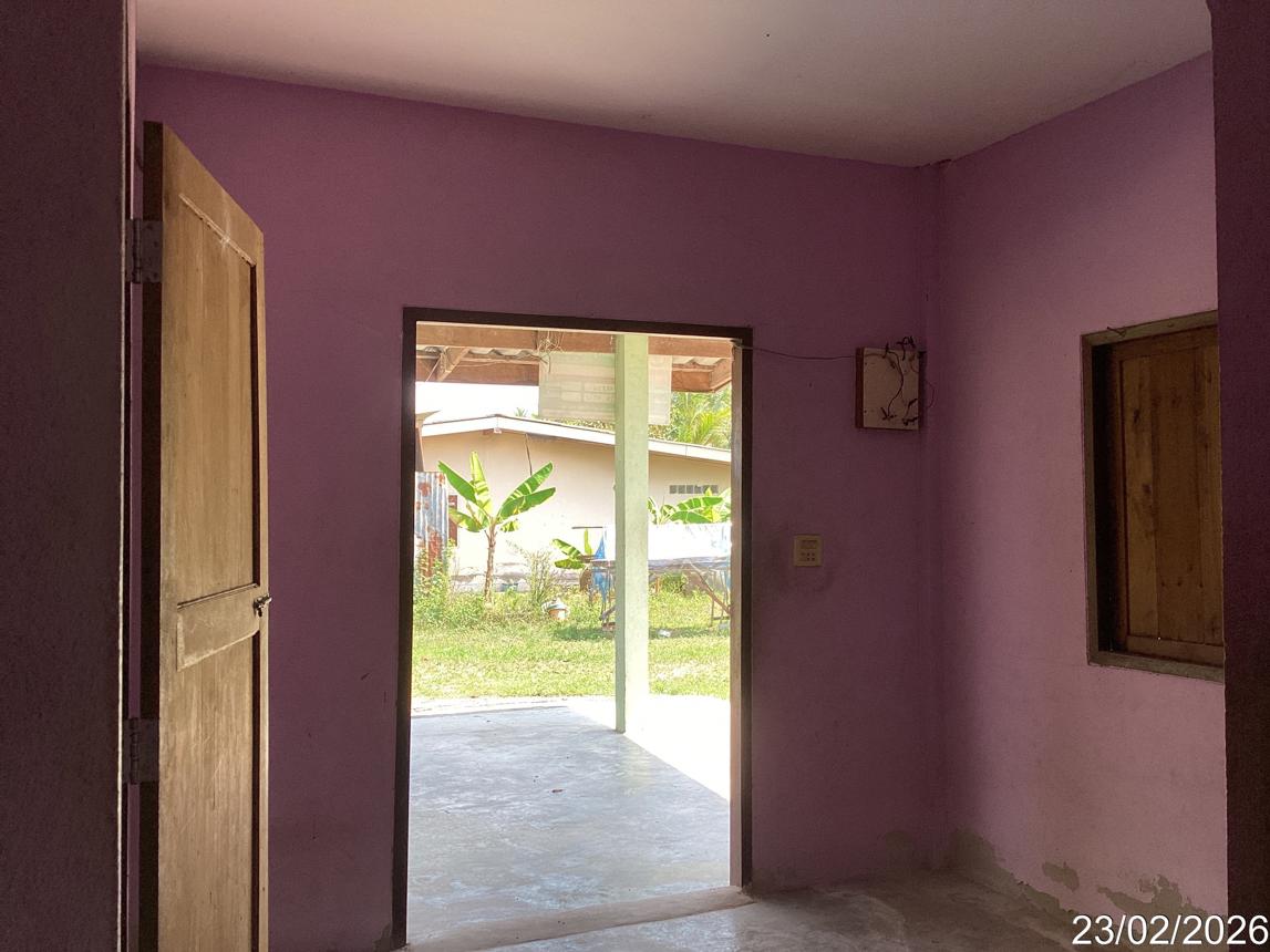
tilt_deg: +0.4
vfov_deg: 45.4
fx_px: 1137
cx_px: 635
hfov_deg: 58.4
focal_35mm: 31
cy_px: 476
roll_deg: -0.6
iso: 25
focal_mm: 3.3
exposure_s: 1/182
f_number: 2.4
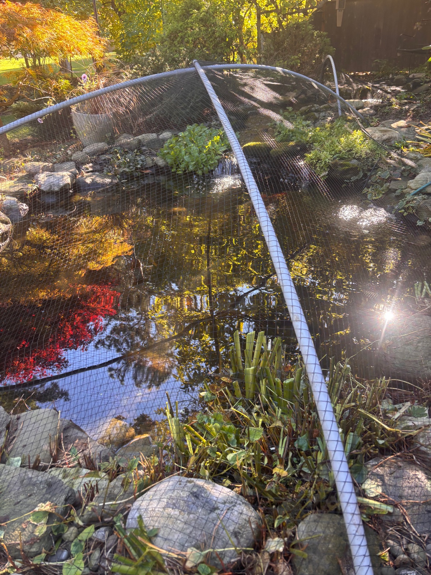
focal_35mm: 26
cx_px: 216
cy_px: 288
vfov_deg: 67.3
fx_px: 432
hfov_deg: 53.1
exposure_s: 1/121
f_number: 1.6
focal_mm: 5.96
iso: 80
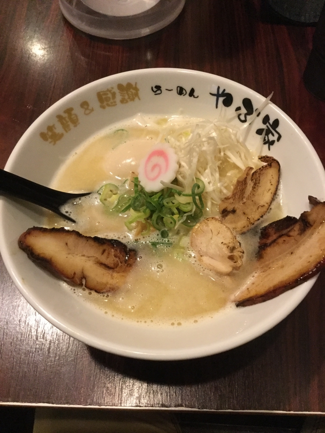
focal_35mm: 31
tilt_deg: -62.0
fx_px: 388
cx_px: 162
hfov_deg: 45.4
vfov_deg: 58.4
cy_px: 216
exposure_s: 1/15
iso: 250
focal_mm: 3.3
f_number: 2.4
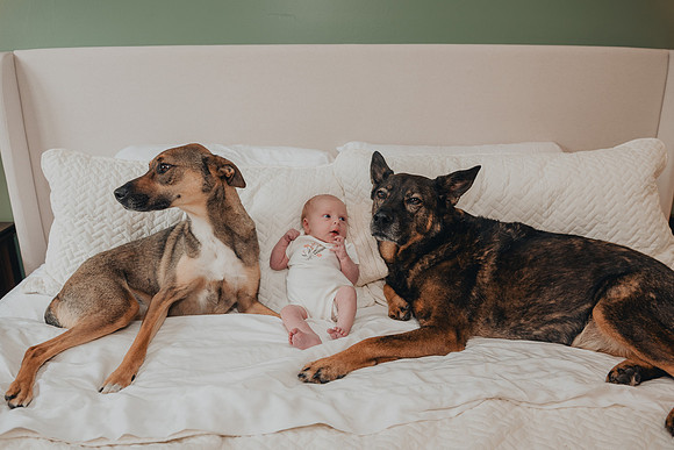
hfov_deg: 69.5
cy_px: 221
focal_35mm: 26
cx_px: 330
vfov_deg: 49.7
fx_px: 485
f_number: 4
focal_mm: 24
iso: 500
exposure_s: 1/80
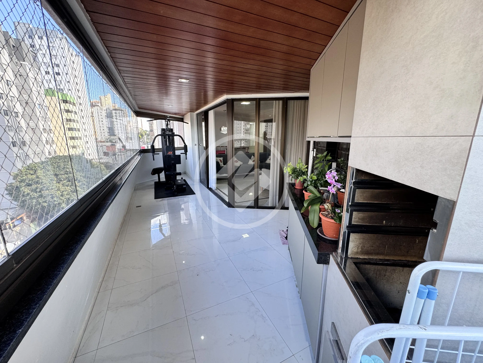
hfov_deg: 102.1
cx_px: 242
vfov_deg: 85.7
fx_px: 195
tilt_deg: -14.2
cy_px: 182
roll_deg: -0.1
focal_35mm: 14
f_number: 2.2
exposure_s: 1/120
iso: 100
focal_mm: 2.22
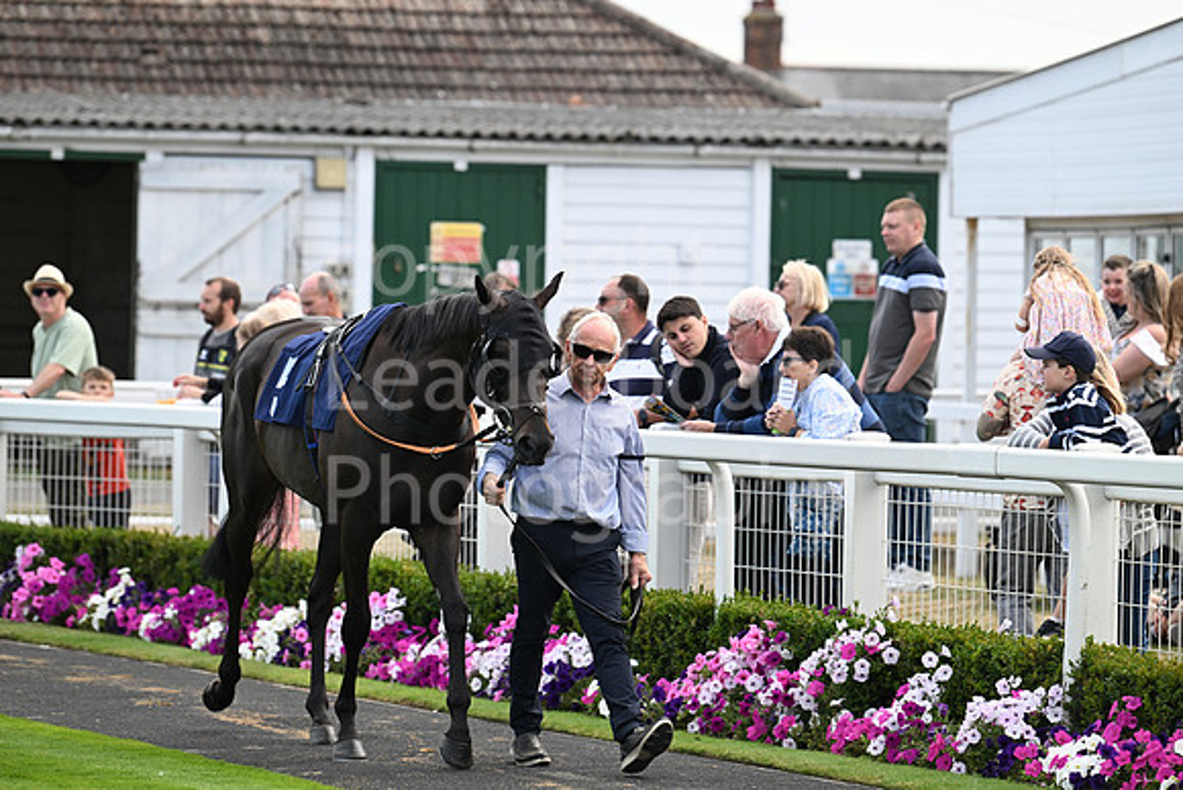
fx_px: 6573
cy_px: 395
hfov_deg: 10.3
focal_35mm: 200
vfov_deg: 6.9
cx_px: 592
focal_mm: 200
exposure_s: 1/2000
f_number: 4.5
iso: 800
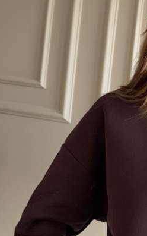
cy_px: 176
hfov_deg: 14.9
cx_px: 212
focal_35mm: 82
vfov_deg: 24.9
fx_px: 526
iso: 250
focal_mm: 6.93
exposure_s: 1/60
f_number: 1.48
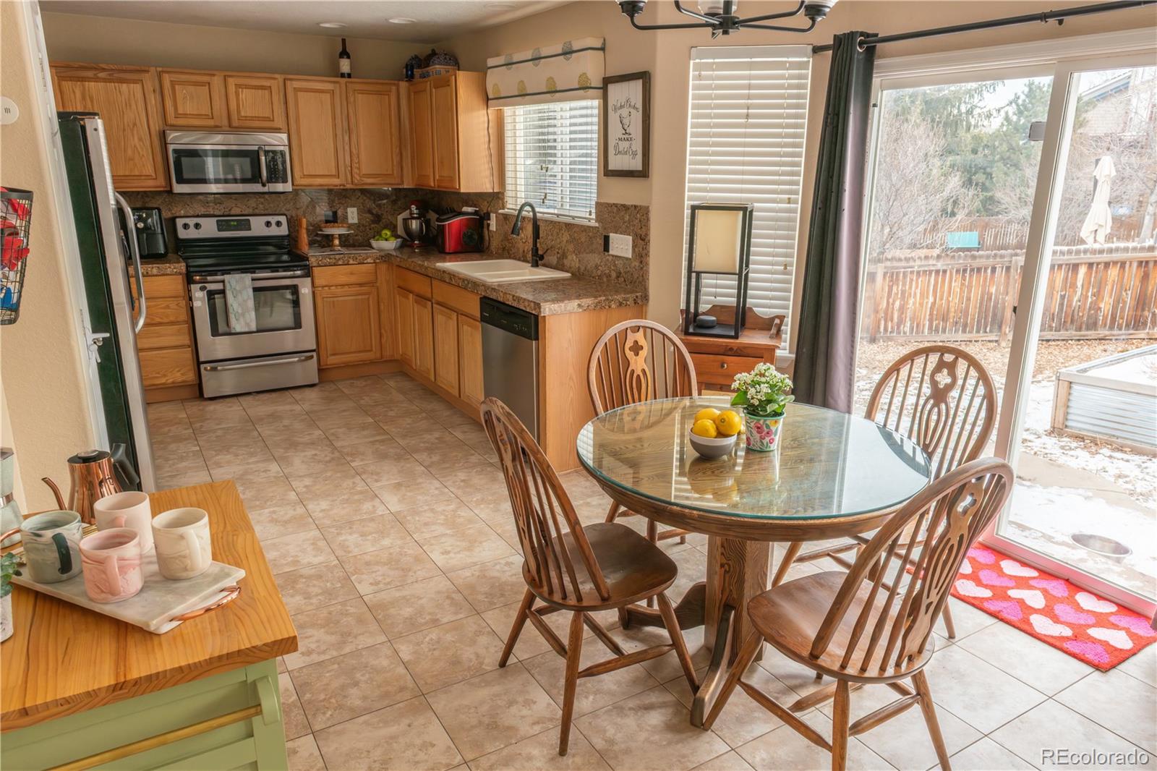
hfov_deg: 73.8
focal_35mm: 24
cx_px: 578
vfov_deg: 53.1
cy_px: 386
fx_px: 771
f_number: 11
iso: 400
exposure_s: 1/80
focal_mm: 24
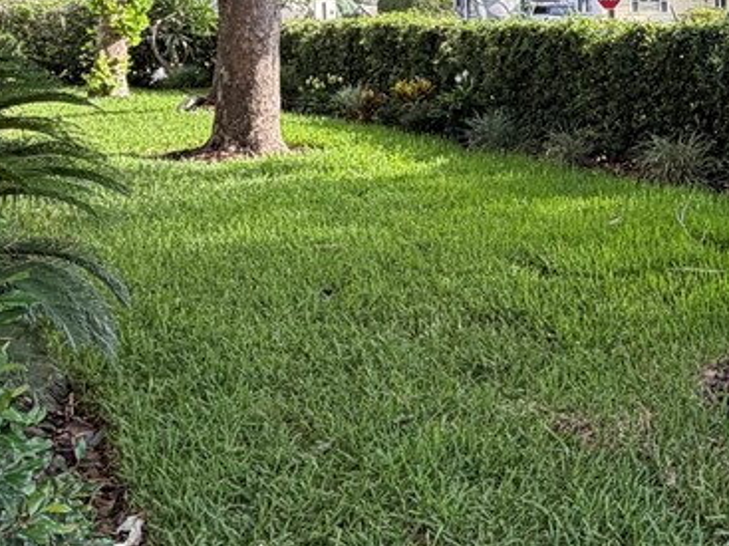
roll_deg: +0.9
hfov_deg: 28.9
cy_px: -34
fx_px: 1284
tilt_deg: +4.1
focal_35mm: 61
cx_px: 789
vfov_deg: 22.8
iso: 50
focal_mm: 2.22
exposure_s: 1/223
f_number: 2.2
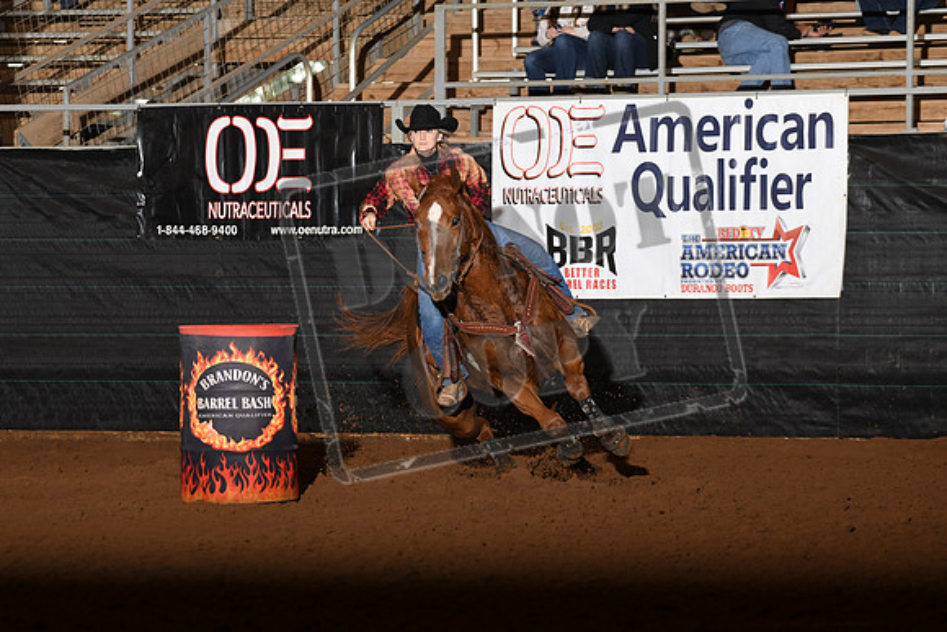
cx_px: 474
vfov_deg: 6.2
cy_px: 316
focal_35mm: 220
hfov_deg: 9.4
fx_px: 5788
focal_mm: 220
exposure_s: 1/250
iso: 800
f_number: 6.3
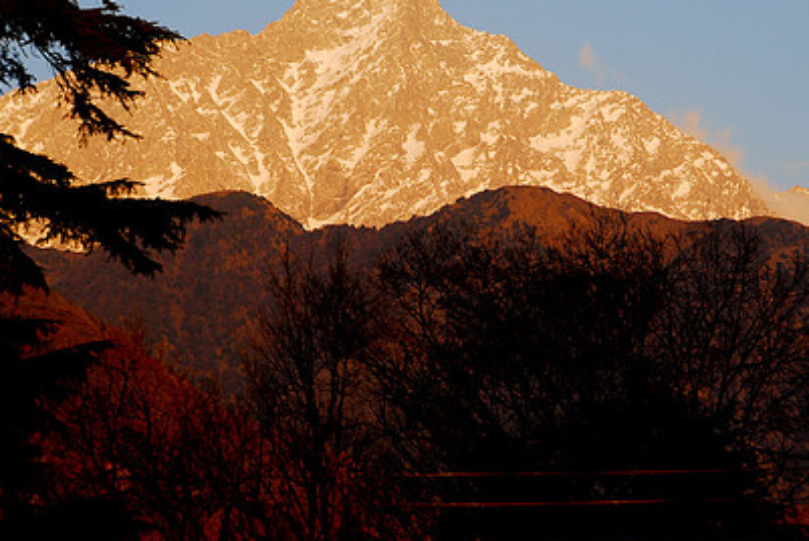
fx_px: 4880
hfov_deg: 9.5
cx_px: 458
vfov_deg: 6.3
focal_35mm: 217
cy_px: 198
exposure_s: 1/125
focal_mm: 100
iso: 100
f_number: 5.6
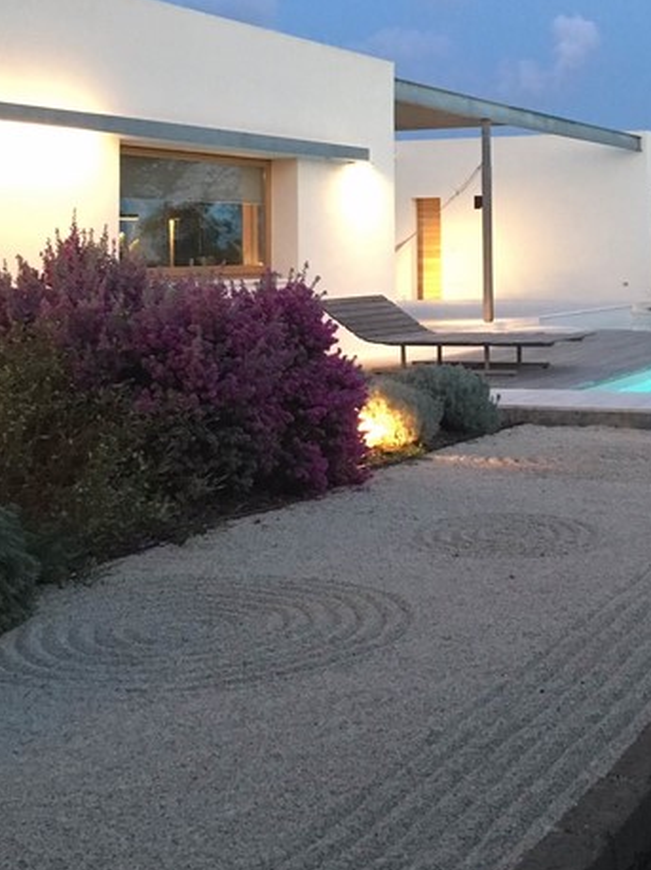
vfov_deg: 32.8
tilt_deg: +2.2
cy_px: 171
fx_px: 1431
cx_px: 512
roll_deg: +0.5
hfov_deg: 25.2
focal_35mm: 57
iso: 400
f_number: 2.2
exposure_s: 1/17
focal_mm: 4.15
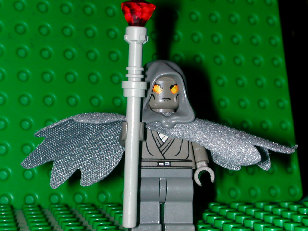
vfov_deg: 15.1
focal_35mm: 98
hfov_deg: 20.0
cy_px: 116
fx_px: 872
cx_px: 154
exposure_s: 1/59.9
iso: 100
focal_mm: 14.9
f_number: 7.6
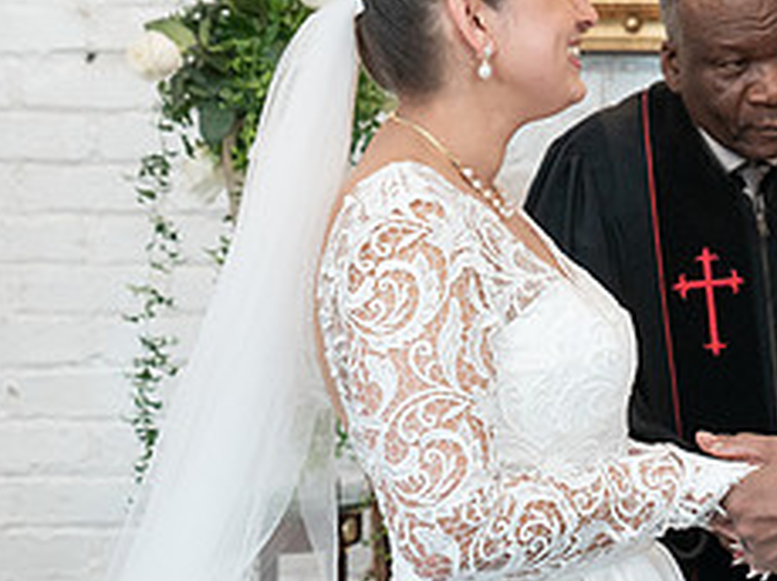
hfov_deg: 12.9
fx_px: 3408
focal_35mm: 152
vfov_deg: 9.7
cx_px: 764
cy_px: 211
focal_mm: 60
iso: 2000
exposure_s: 1/100
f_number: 4
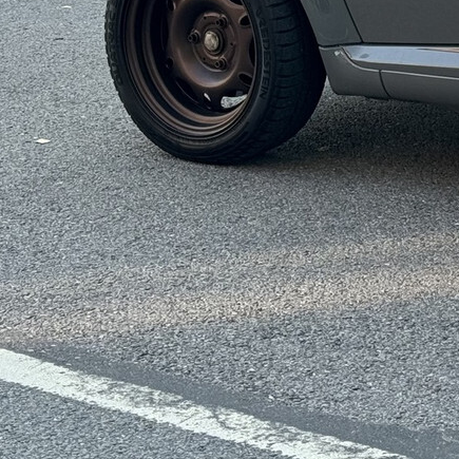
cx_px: 733
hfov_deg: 10.7
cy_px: -159
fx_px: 2340
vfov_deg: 10.9
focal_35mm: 156
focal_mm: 6.76
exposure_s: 1/422
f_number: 1.78
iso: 64
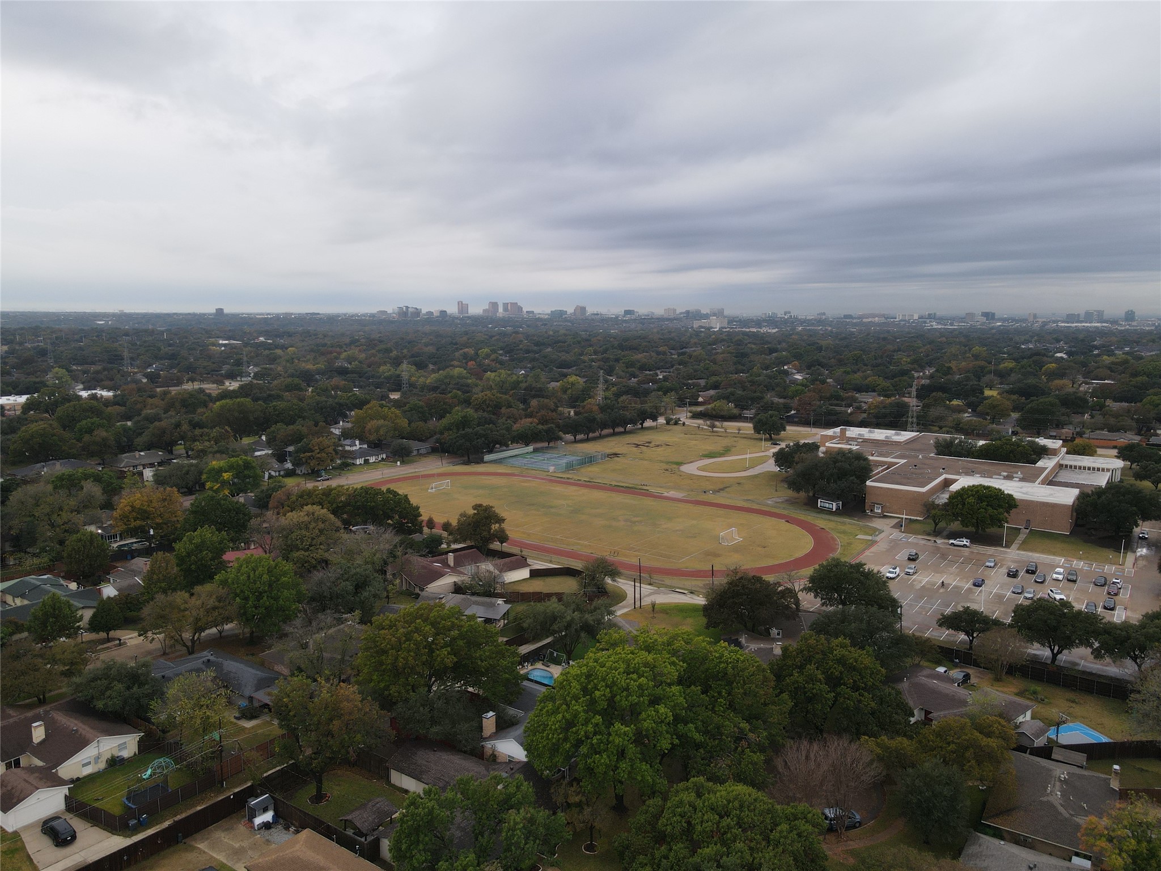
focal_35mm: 24
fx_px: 805
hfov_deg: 71.6
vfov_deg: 56.8
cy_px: 436
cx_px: 580
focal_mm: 4.5
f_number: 2.8
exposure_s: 1/20
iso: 100
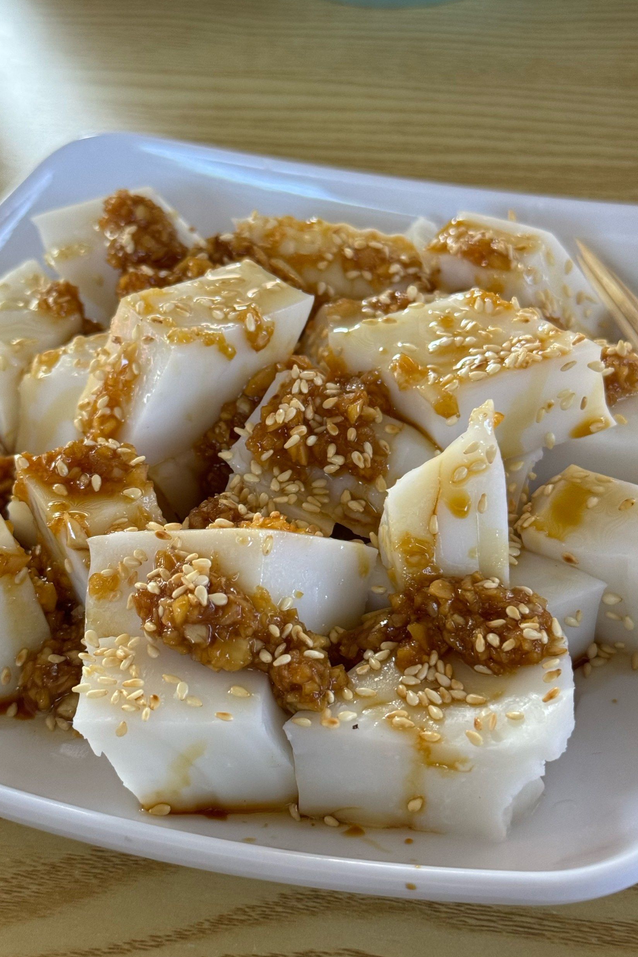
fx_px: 1462
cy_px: 489
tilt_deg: -42.2
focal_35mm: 55
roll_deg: +3.5
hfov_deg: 24.6
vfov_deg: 36.2
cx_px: 303
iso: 160
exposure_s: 1/60
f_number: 1.78
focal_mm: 6.86
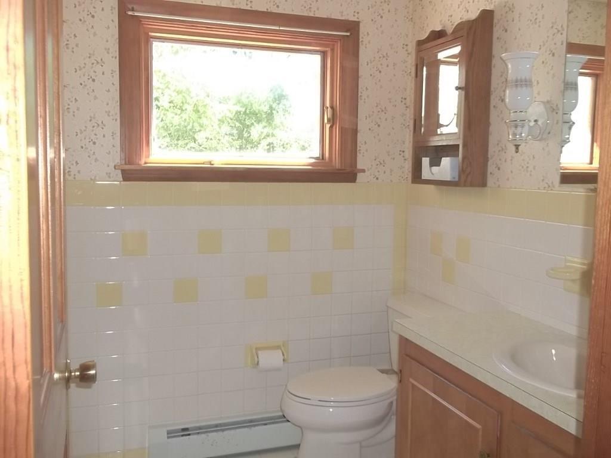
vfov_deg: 42.9
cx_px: 306
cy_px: 229
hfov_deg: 55.4
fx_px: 582
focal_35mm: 33
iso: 160
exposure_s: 1/60
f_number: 3.3
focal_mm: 5.9
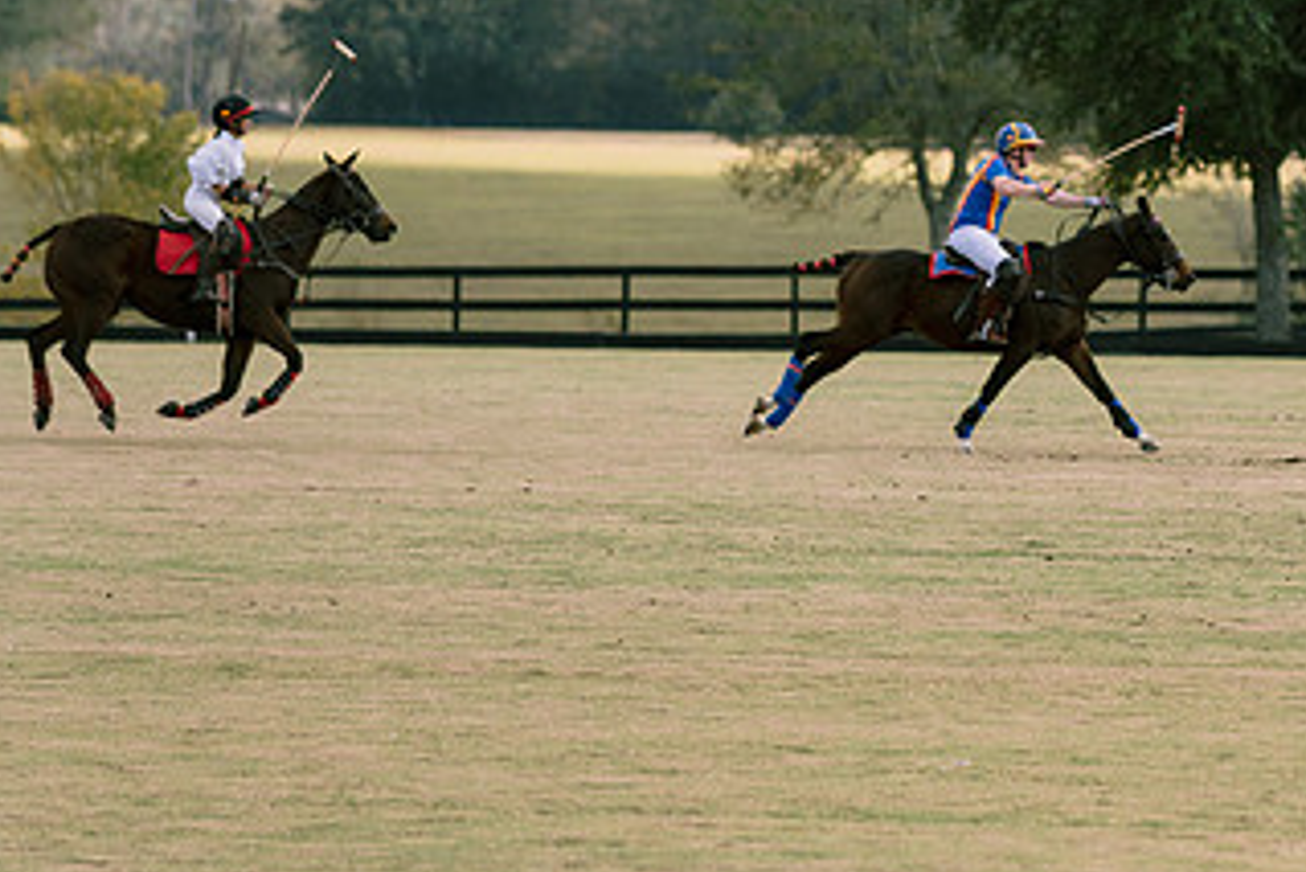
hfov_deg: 7.3
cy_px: 289
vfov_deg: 4.9
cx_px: 1169
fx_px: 10162
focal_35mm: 280
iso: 200
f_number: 4
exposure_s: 1/3200
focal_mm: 150
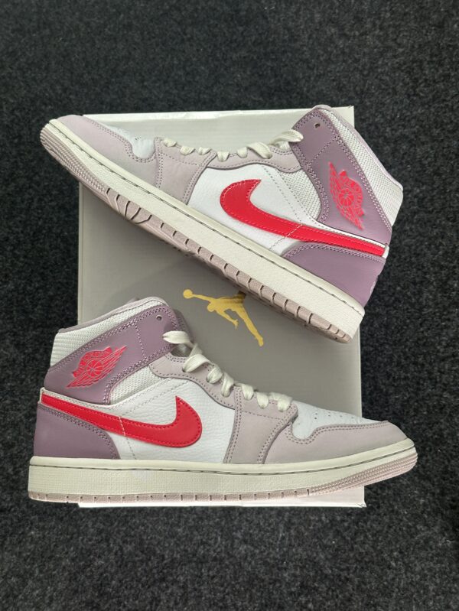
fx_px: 848
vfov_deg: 39.6
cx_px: 230
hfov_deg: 30.3
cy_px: 306
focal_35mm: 48
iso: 160
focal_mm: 6.86
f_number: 1.78
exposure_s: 1/50
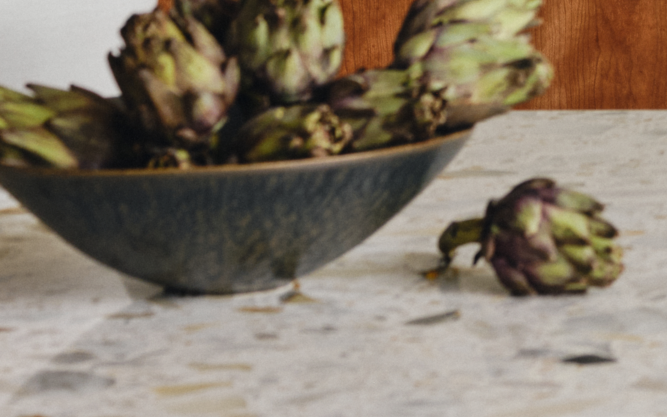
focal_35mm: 261
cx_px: 1246
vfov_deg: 4.9
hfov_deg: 7.8
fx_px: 4745
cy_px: -584
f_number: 8
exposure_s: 1/8
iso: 125
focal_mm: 63
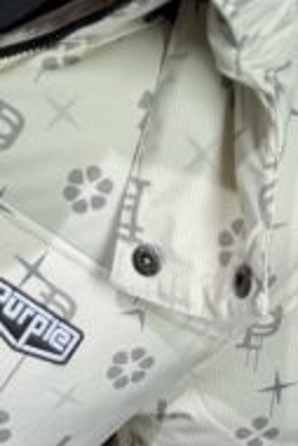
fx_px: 1301
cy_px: -80
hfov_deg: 12.9
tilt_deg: -15.9
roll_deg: -31.7
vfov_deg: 18.5
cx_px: -9
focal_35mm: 105
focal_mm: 6.76
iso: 64
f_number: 1.78
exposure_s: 1/225
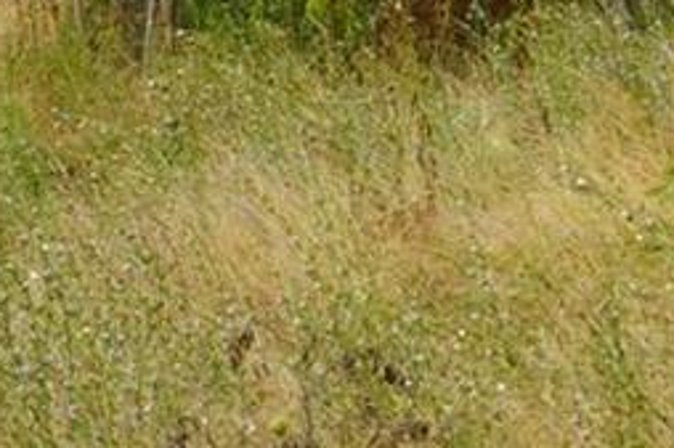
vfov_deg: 5.0
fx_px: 5129
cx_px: 1430
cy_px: -130
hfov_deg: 7.2
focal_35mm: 274
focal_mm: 29
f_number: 6.3
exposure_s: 1/100
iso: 100
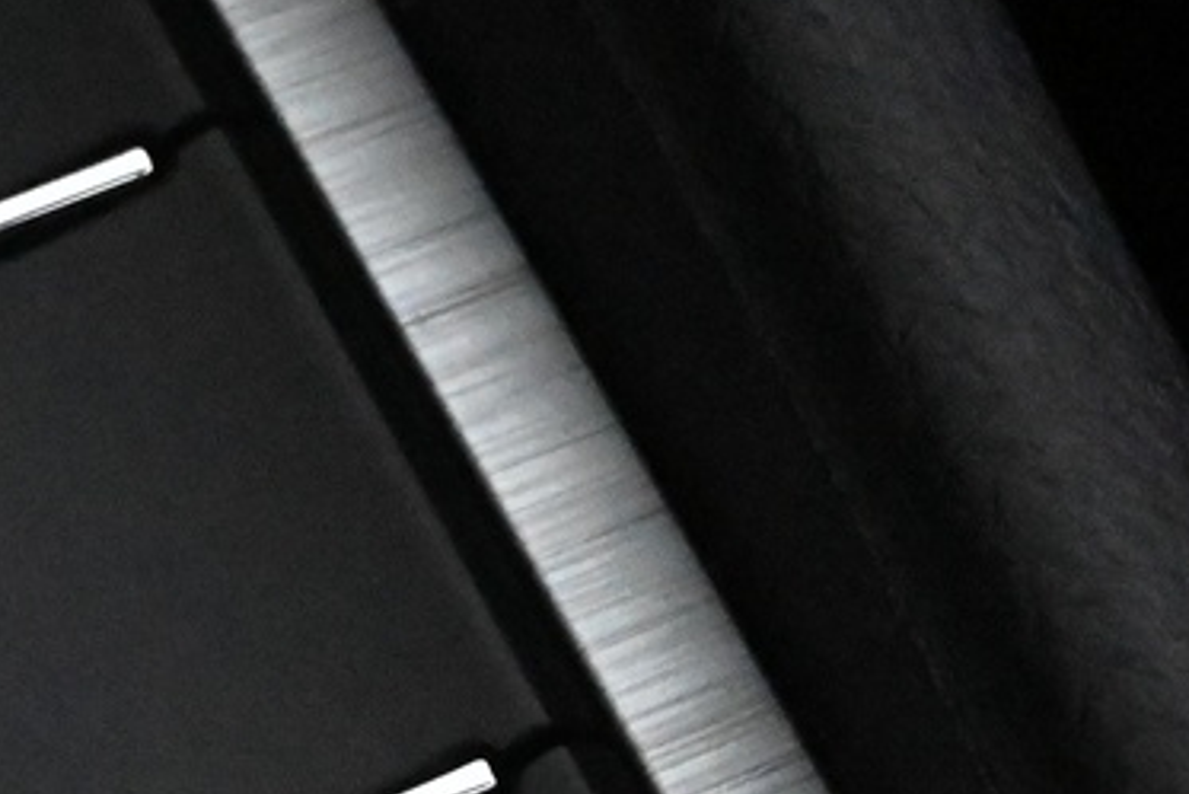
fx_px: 8827
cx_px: 465
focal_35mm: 267
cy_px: 1138
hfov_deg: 7.7
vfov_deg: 5.1
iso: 12800
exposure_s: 1/60
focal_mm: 41
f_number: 5.6
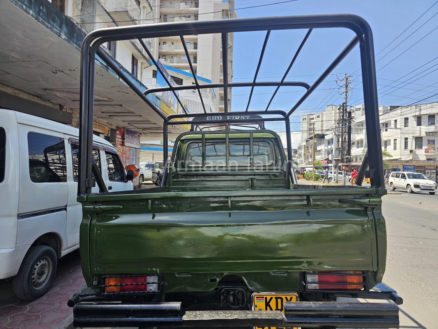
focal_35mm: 23
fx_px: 291
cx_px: 219
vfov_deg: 58.9
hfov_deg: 73.9
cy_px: 164
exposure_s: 1/303
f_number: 1.7
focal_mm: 6.3
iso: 10
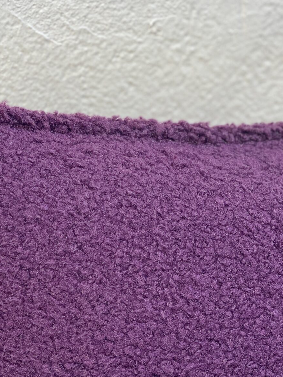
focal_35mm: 114
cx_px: 106
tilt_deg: -21.1
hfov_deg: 13.0
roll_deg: -3.3
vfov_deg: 17.2
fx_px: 1243
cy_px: 247
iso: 25
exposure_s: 1/122
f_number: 2
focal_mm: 6
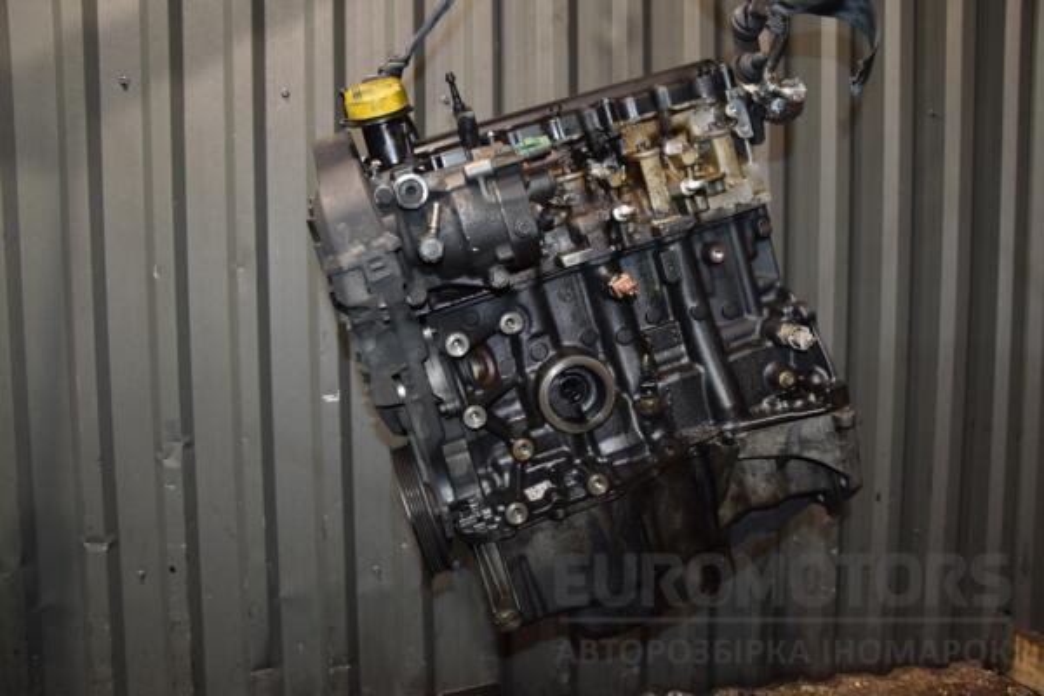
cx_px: 522
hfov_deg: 67.4
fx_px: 783
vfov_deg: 47.9
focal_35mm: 27
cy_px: 348
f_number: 5
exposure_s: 1/60
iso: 800
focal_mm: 18
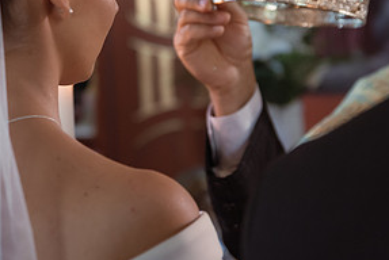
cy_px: 6
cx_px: 118
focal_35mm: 111
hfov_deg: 18.3
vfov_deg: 12.2
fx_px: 1201
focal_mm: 55
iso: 1250
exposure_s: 1/200
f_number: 2.8
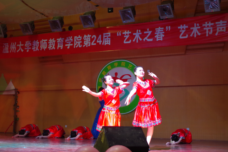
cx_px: 115
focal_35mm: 57
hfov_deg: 35.1
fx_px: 361
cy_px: 83
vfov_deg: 23.8
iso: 1600
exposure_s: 1/20
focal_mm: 32.5
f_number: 4
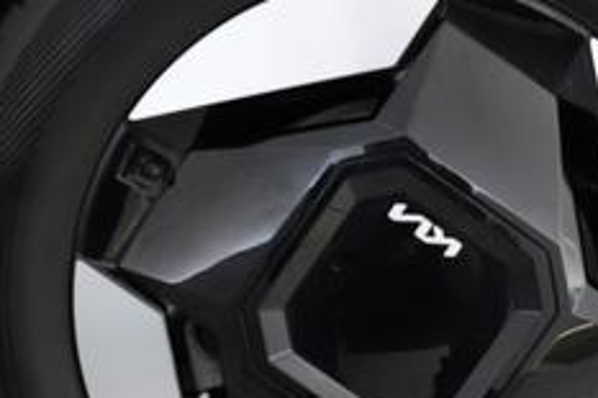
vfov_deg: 20.3
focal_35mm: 66
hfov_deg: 30.3
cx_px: 408
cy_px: 342
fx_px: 1096
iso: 5000
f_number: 2.8
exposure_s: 1/160
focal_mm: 24
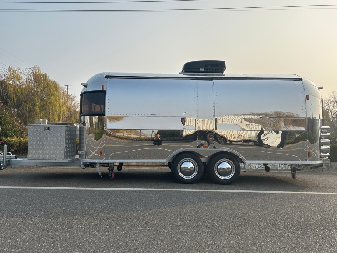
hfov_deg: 65.3
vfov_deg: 51.4
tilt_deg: +3.7
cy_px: 125
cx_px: 167
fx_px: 263
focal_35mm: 27
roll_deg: -0.6
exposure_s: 1/5587
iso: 50
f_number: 1.5
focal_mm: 5.7
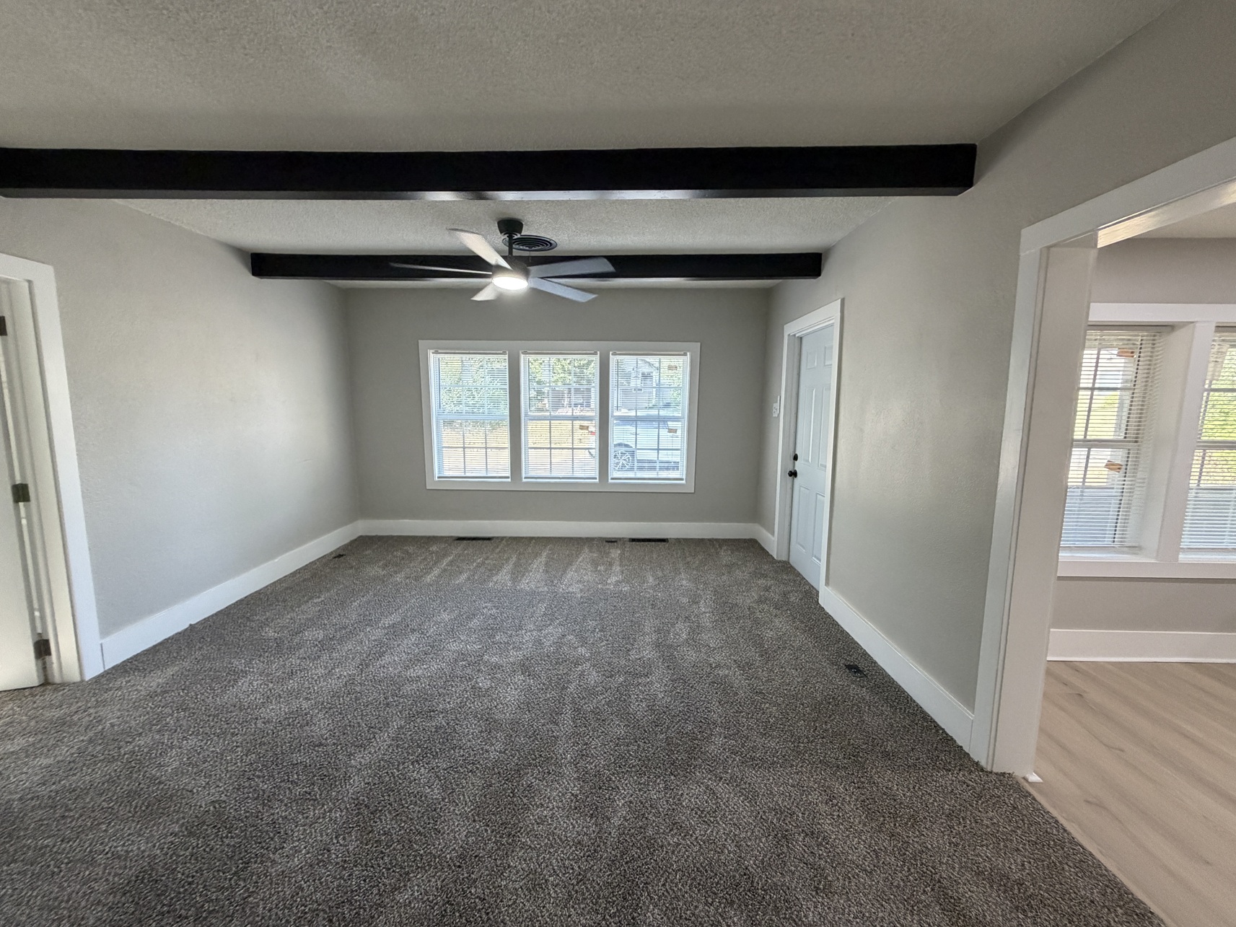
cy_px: 464
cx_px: 618
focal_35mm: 14
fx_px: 500
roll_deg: +0.7
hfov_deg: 102.1
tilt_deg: -8.3
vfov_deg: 85.7
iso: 320
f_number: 2.2
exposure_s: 1/120
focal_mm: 2.22
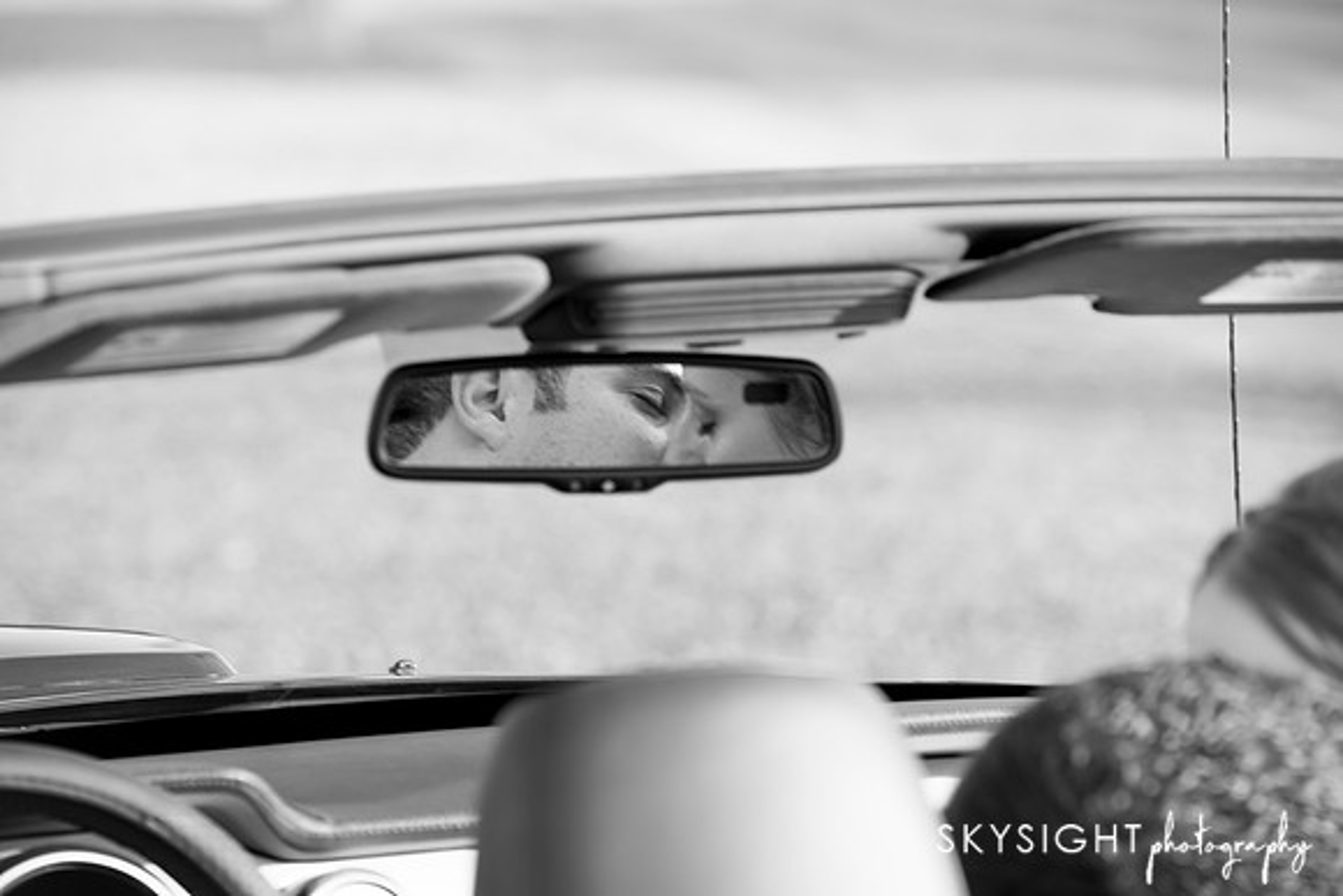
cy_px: 448
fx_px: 7463
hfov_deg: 10.3
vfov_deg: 6.9
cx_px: 672
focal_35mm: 200
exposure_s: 1/160
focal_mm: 200
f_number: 8
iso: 200
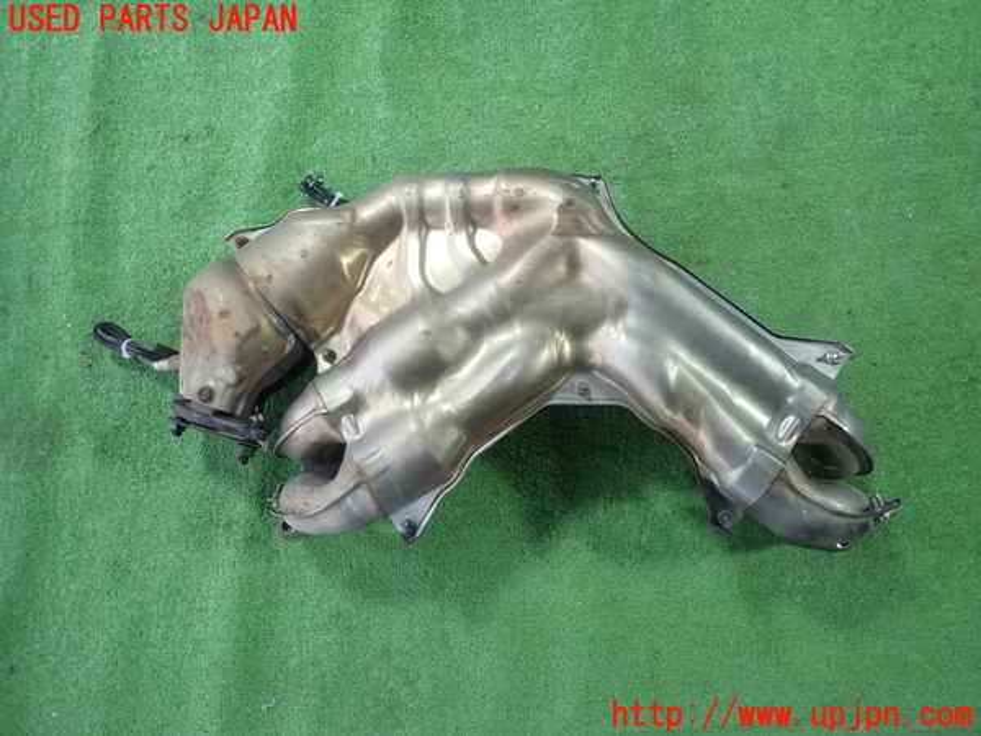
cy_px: 368
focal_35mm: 25
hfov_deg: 69.4
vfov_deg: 54.9
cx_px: 490
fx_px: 708
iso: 200
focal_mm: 4.5
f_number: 2
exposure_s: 1/60
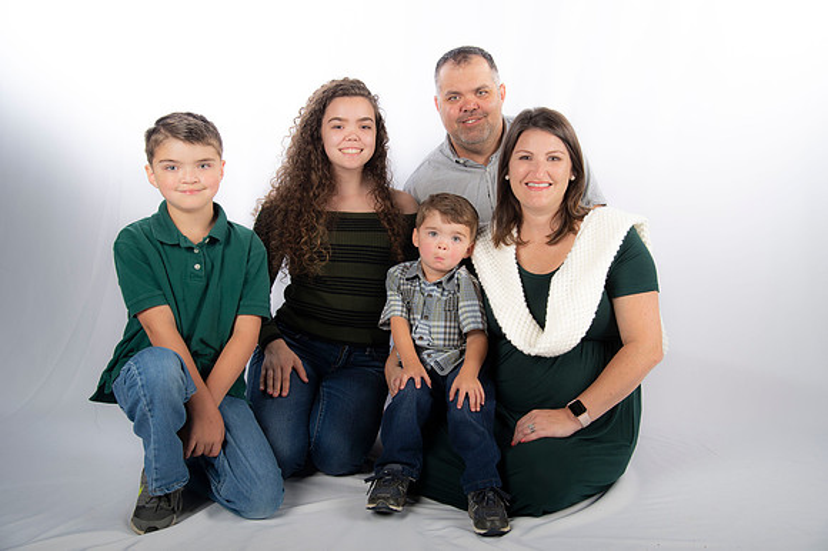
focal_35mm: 44
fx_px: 1011
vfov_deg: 30.5
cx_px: 414
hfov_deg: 44.5
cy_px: 276
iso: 100
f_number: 5.6
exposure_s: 1/200
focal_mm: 44
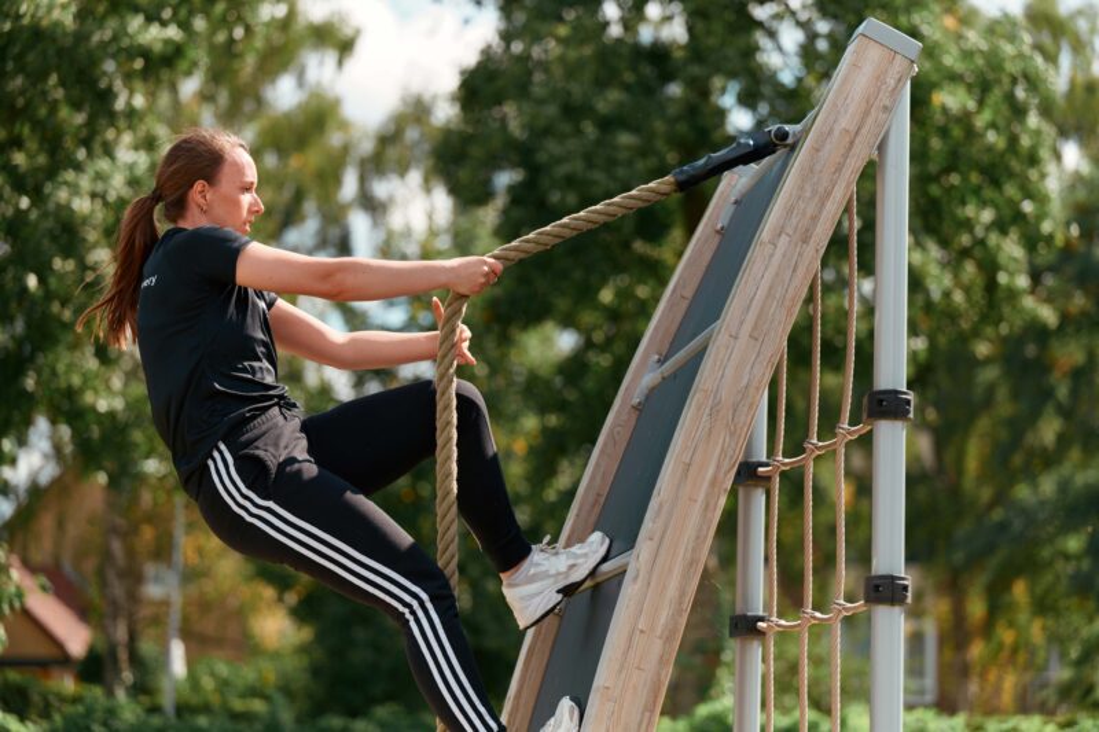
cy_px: 366
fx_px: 3205
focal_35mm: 105
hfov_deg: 19.5
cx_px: 550
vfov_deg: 13.0
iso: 160
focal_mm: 105
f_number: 2.8
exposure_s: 1/2000
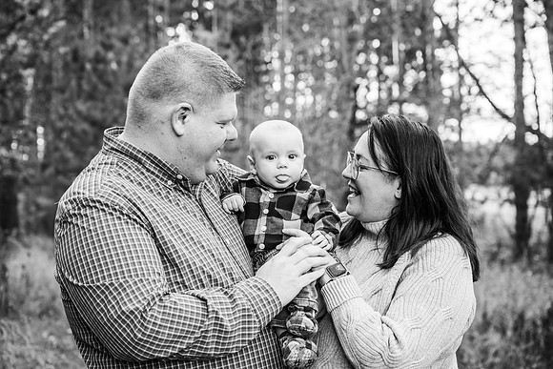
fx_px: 1075
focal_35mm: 70
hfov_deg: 28.8
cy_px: 184
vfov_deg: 19.5
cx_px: 276
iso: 640
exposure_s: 1/200
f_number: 5
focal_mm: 70
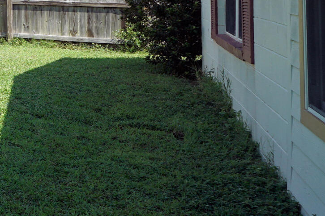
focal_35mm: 62
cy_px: -24
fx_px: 560
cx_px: -263
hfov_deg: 21.2
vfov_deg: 20.8
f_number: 7.1
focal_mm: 10
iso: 100
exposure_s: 1/200
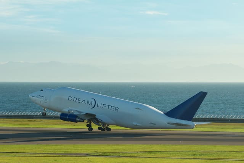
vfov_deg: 7.5
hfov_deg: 11.2
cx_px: 122
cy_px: 82
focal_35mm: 183
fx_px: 1241
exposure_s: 1/500
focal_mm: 122
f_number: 8
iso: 220
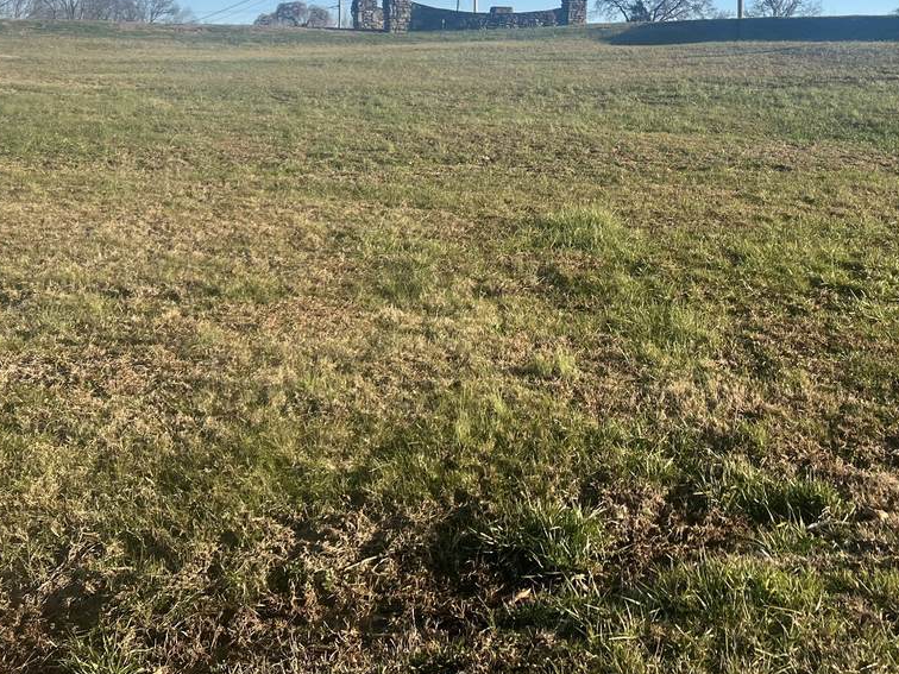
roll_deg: +0.2
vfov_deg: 32.0
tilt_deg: -2.7
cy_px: 133
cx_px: 687
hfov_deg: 41.5
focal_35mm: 44
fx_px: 1143
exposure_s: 1/2513
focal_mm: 5.7
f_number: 1.5
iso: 50
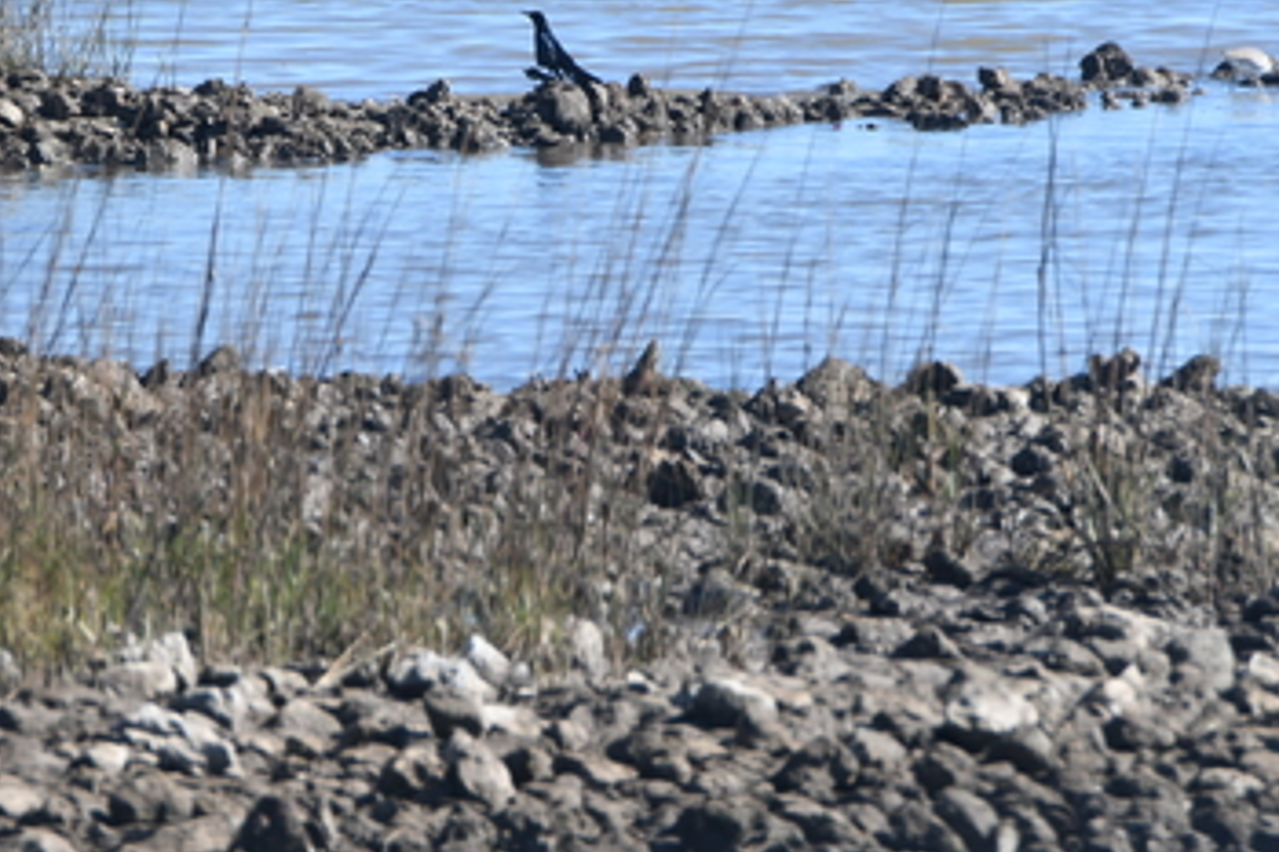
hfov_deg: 5.1
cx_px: 577
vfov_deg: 3.4
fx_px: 14488
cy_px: 254
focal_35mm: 408
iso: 160
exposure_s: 1/160
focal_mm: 170
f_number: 11
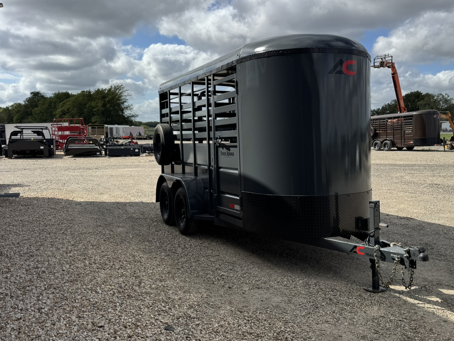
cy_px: 170
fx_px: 433
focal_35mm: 33
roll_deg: +0.0
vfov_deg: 43.0
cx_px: 270
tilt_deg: -4.9
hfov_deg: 55.0
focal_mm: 6.76
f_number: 1.78
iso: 80
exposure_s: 1/5814
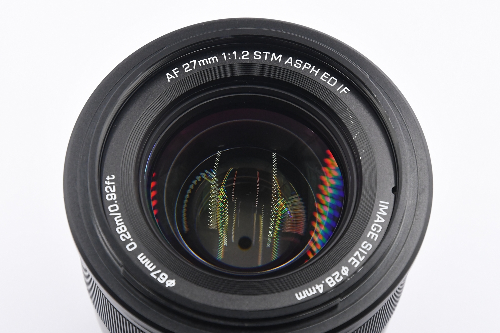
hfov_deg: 12.8
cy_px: 166
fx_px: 2222
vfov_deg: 8.6
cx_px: 250
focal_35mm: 160
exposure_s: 1/160
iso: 2000
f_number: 7.1
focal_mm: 80
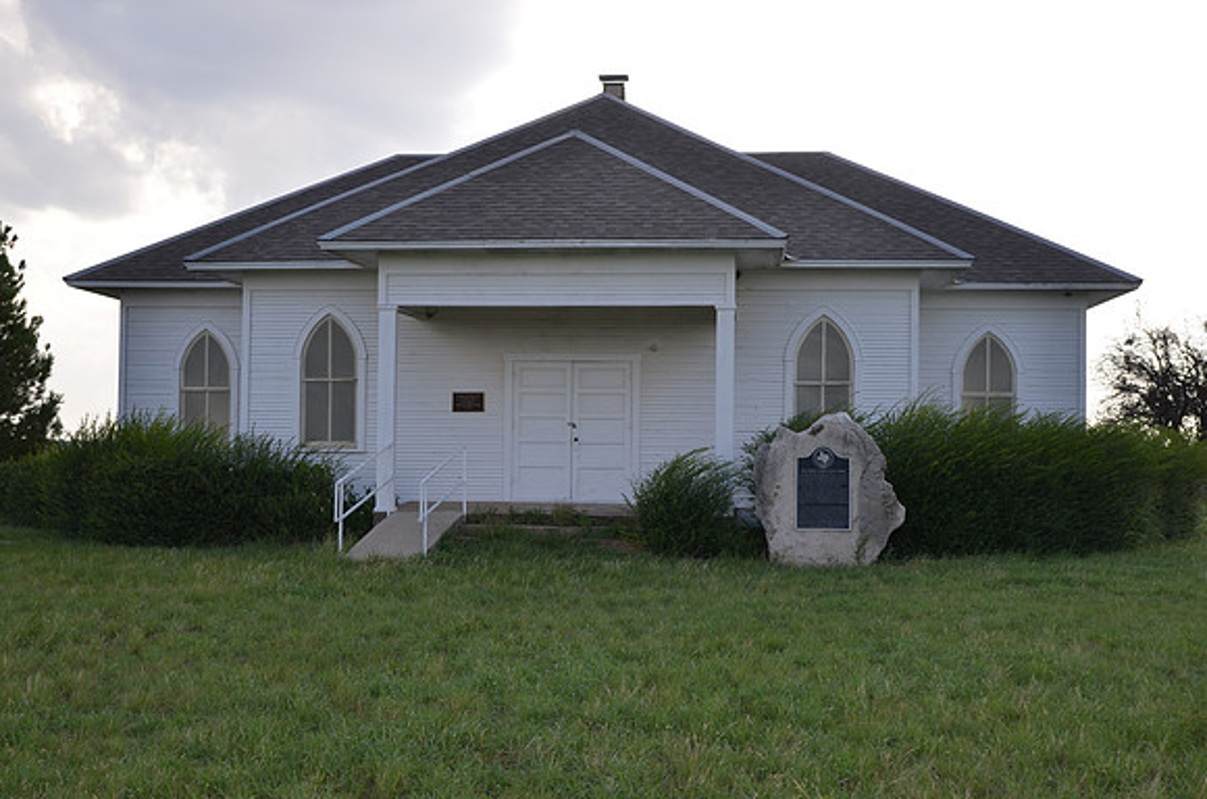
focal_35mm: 48
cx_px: 604
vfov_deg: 27.9
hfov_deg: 41.2
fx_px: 1606
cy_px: 400
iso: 100
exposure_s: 1/250
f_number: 7.1
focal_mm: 32
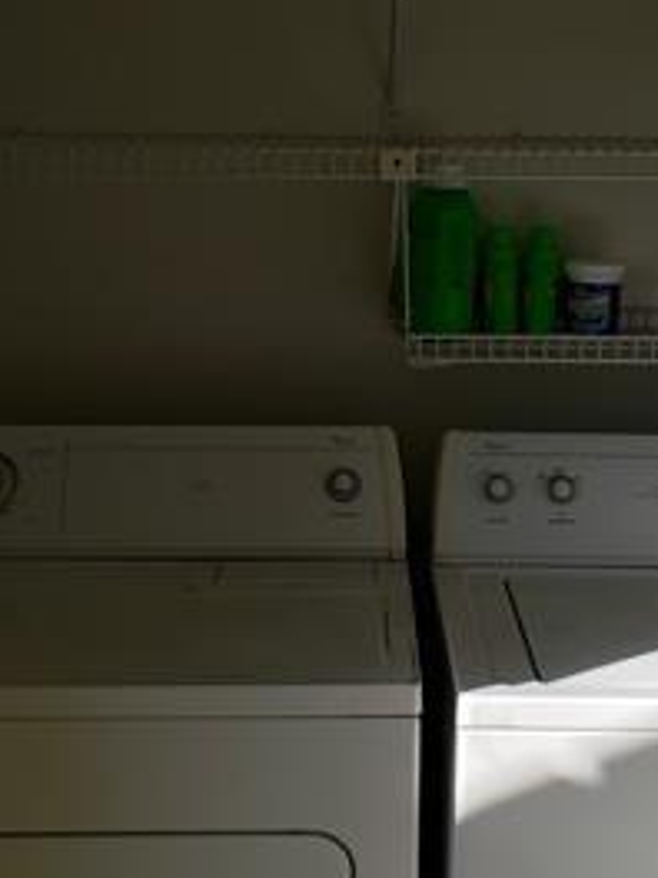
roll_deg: -0.7
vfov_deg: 29.4
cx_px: 366
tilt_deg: -12.1
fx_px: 1673
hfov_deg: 22.2
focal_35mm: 66
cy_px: 439
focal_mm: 4.15
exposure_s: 1/342
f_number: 2.2
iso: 25
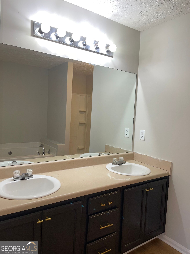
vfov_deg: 69.4
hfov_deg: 54.9
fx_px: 183
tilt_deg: -2.9
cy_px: 127
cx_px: 95
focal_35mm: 25
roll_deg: -2.6
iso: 64
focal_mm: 5.1
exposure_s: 1/120
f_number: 1.6
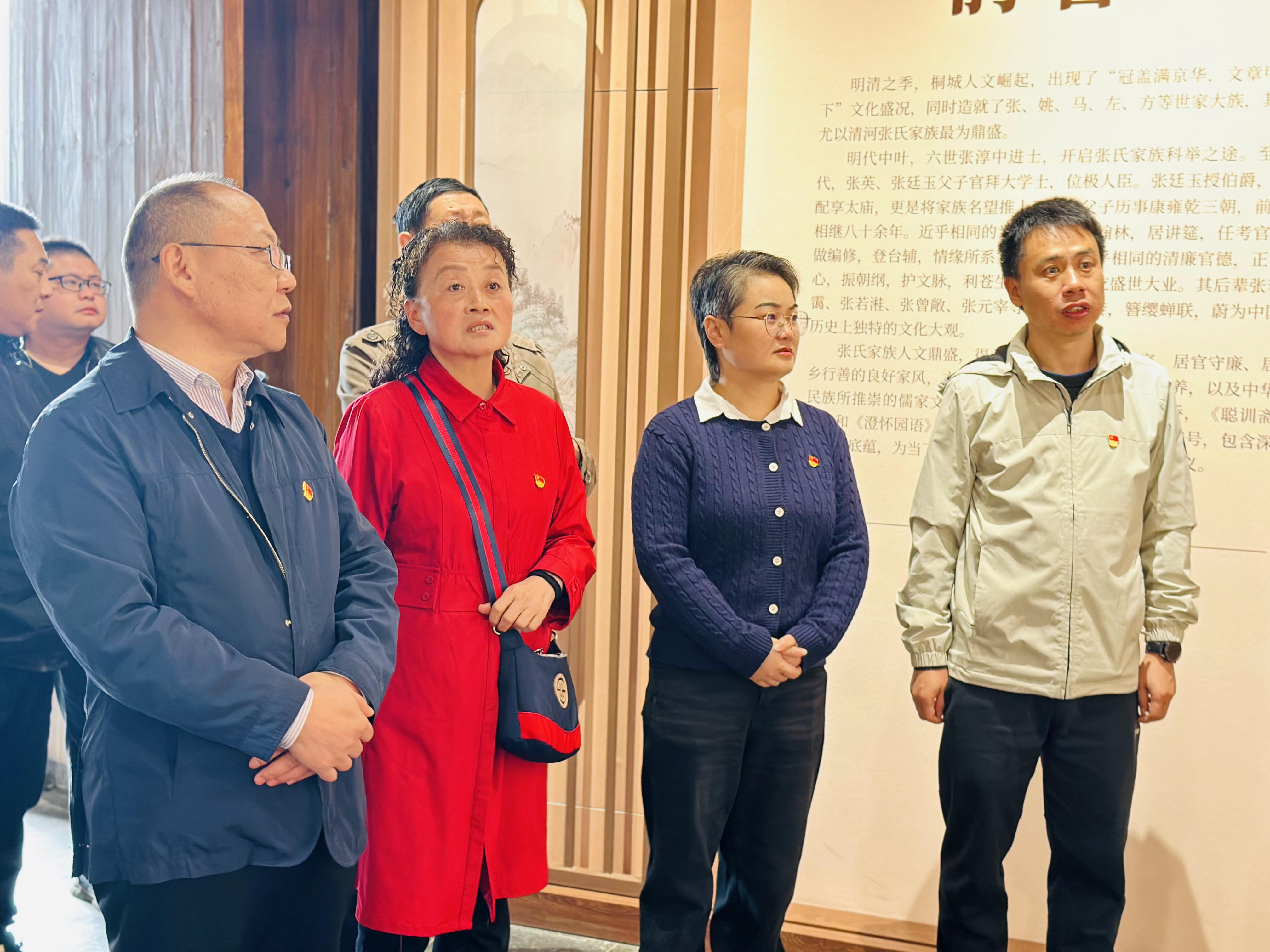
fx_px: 1761
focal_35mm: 48
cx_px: 635
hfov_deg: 39.7
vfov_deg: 30.3
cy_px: 476
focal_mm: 6.86
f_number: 1.78
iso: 500
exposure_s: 1/40
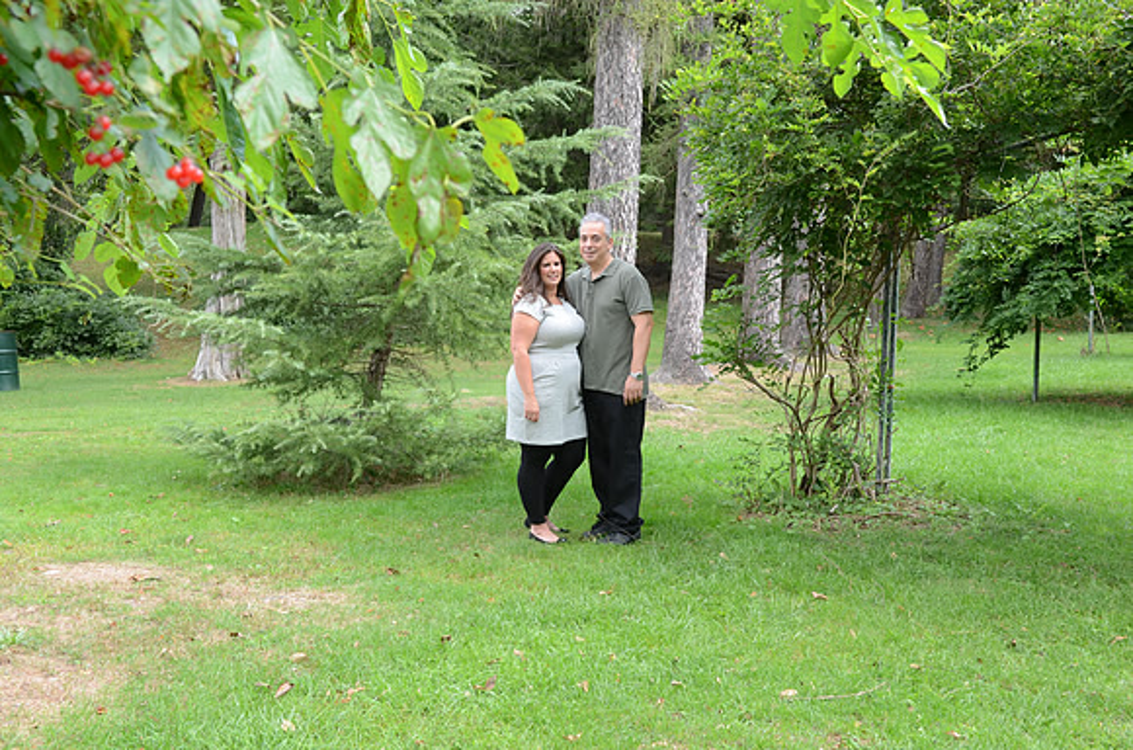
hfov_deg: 49.6
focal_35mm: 39
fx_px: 1225
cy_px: 375
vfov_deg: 34.1
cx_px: 566
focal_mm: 26
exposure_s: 1/200
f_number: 6.3
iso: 500
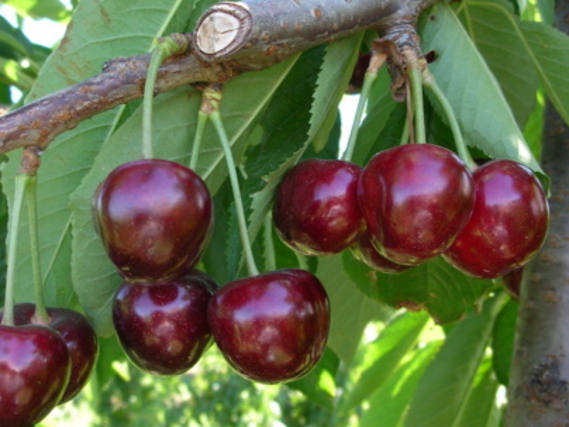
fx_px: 855
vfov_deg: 28.0
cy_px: 186
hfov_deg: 36.7
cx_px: 234
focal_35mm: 52
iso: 50
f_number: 3
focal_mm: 5.8
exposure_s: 1/81.5
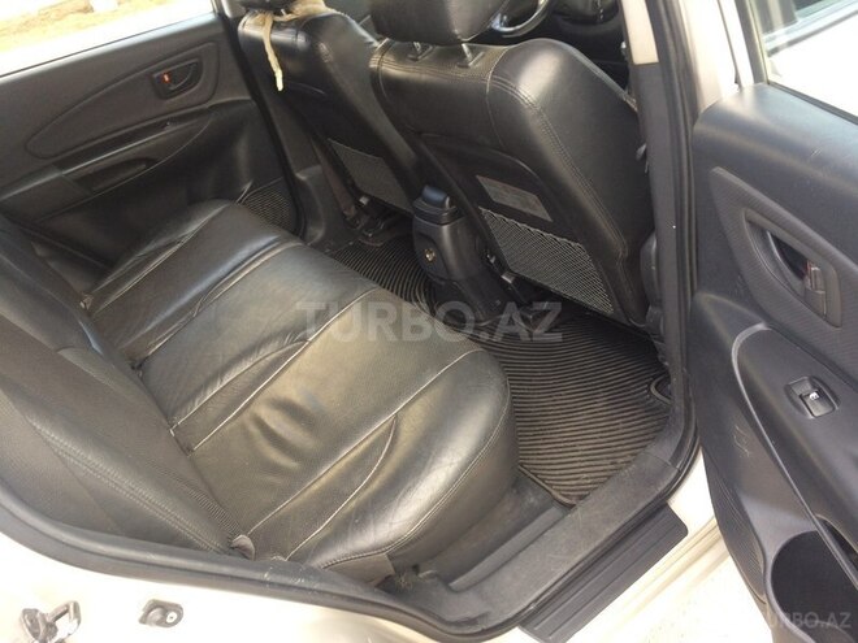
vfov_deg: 48.2
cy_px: 322
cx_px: 429
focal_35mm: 29
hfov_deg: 61.7
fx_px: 719
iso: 64
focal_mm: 4.15
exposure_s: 1/100
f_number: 2.2
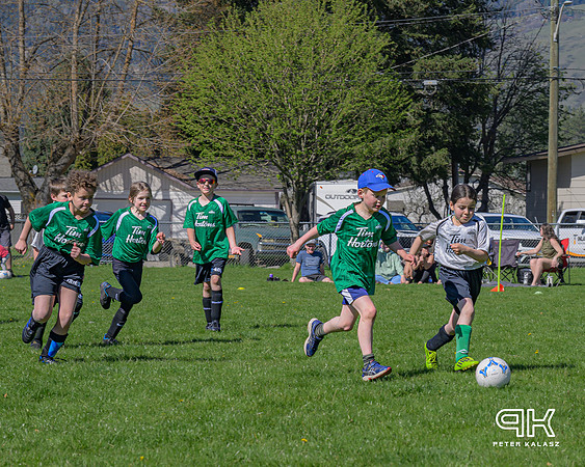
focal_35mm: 123
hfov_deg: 15.6
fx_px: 2132
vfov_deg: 12.5
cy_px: 209
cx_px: 396
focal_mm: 65
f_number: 6.3
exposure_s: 1/500
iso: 160
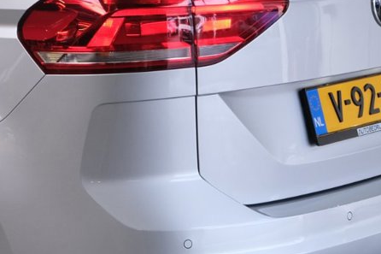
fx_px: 1640
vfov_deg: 8.7
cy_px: -59
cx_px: -69
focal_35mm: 155
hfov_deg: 12.9
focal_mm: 24.3
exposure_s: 1/90
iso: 320
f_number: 3.6
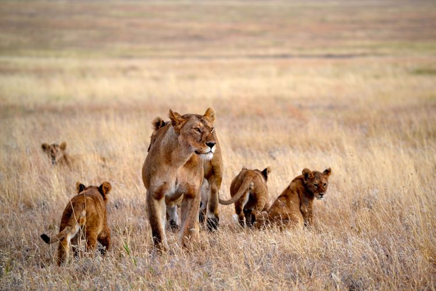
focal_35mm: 330
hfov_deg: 6.2
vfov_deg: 4.2
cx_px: 218
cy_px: 146
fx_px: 3996
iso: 100
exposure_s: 1/200
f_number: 5.3
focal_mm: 220
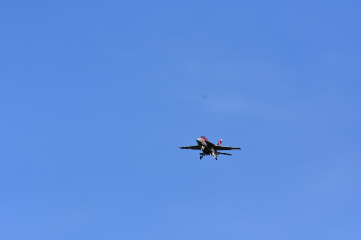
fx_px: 3159
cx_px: 180
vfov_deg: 4.4
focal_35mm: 315
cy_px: 120
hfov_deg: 6.5
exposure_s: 1/4000
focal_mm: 210
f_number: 8
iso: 800
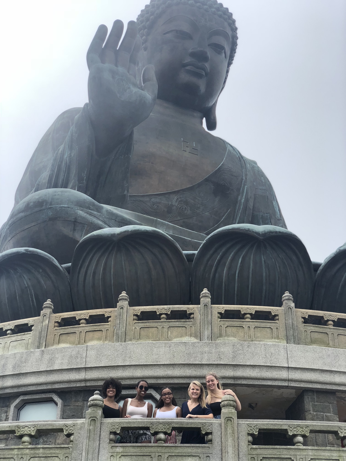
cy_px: 230
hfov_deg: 28.0
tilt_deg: +36.3
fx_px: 693
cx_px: 173
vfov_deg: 36.8
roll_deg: -1.0
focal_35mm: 52
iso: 16
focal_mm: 6
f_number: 2.4
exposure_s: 1/392
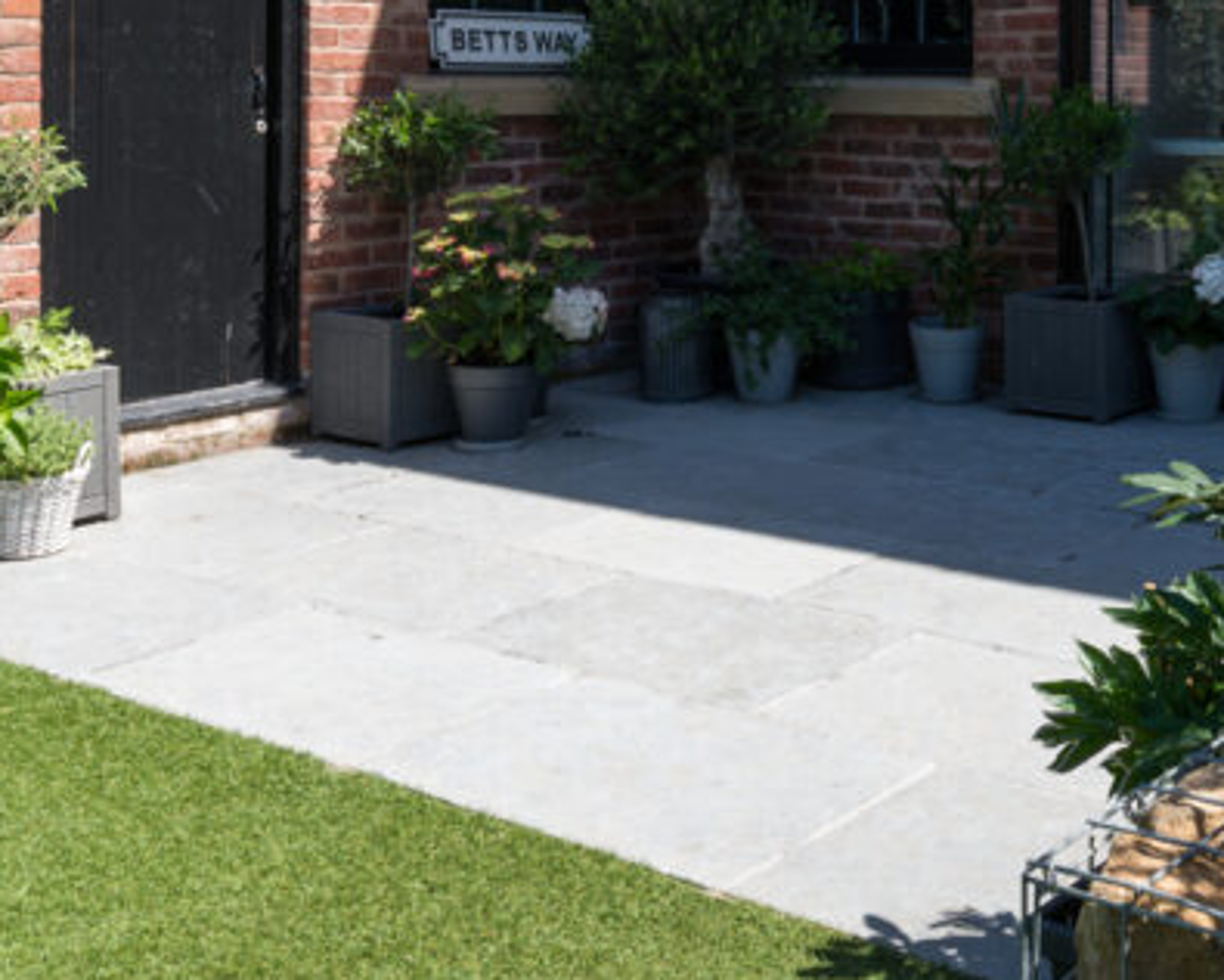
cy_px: 78
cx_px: 958
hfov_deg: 38.2
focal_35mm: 47
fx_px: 1703
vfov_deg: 30.5
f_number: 9
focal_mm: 19
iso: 100
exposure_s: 1/200
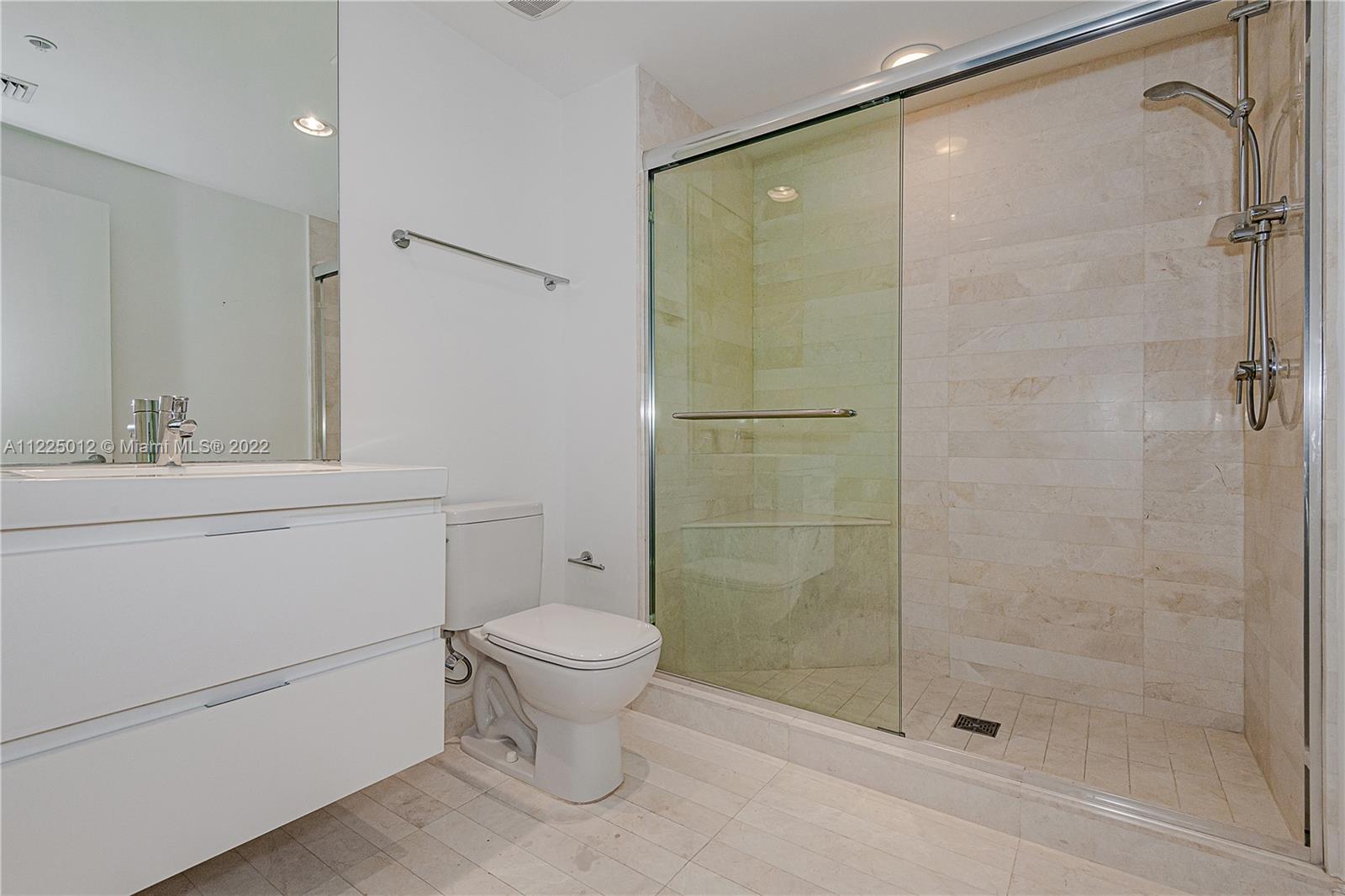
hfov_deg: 96.7
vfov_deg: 73.7
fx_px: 598
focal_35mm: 16
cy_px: 448
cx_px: 672
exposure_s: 1/200
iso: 800
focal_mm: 16
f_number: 8
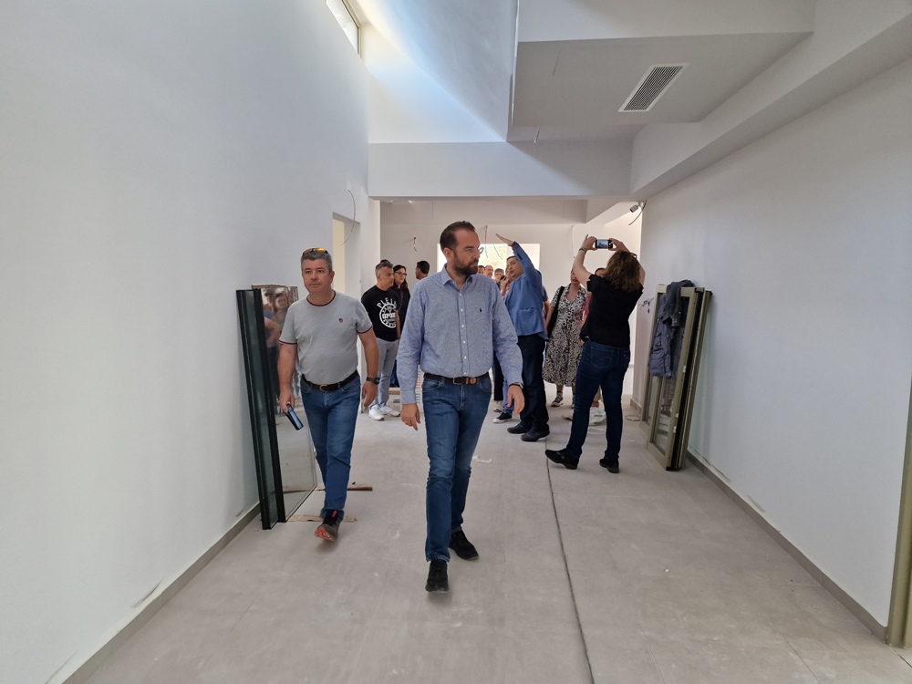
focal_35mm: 23
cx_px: 456
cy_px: 342
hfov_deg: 73.9
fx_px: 606
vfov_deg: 58.9
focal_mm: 6.4
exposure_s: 1/180
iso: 200
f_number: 1.8
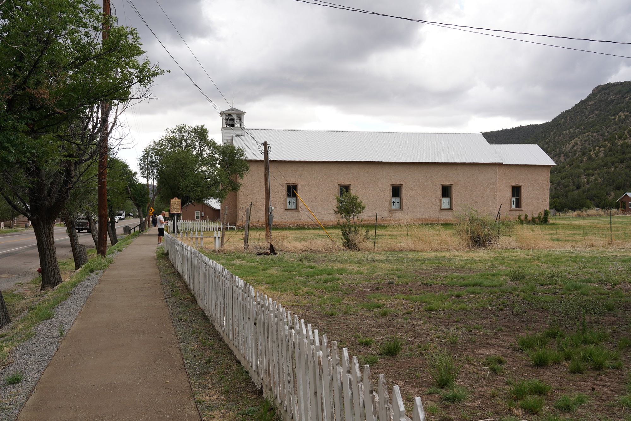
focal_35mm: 38
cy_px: 210
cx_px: 316
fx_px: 666
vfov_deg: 35.1
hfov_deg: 50.7
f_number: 9
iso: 100
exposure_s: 1/50
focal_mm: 38
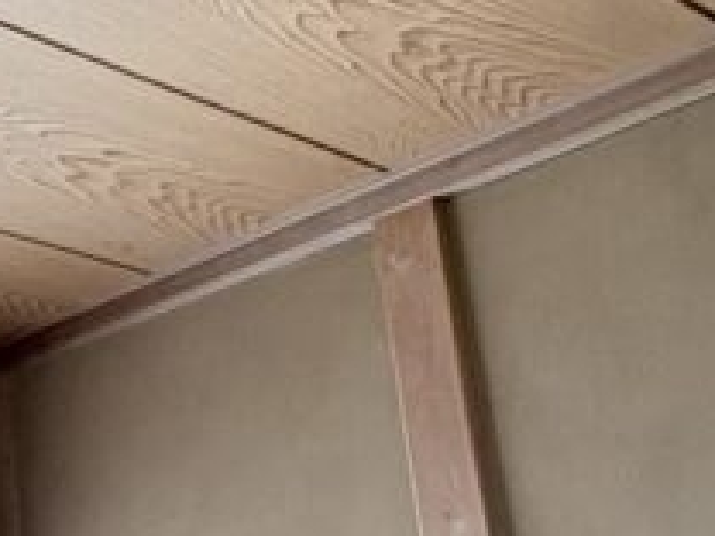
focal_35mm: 69
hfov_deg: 23.3
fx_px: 1425
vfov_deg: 21.0
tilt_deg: +18.3
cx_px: -320
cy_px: 433
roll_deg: +1.5
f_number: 2.2
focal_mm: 2.22
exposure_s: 1/99
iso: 200
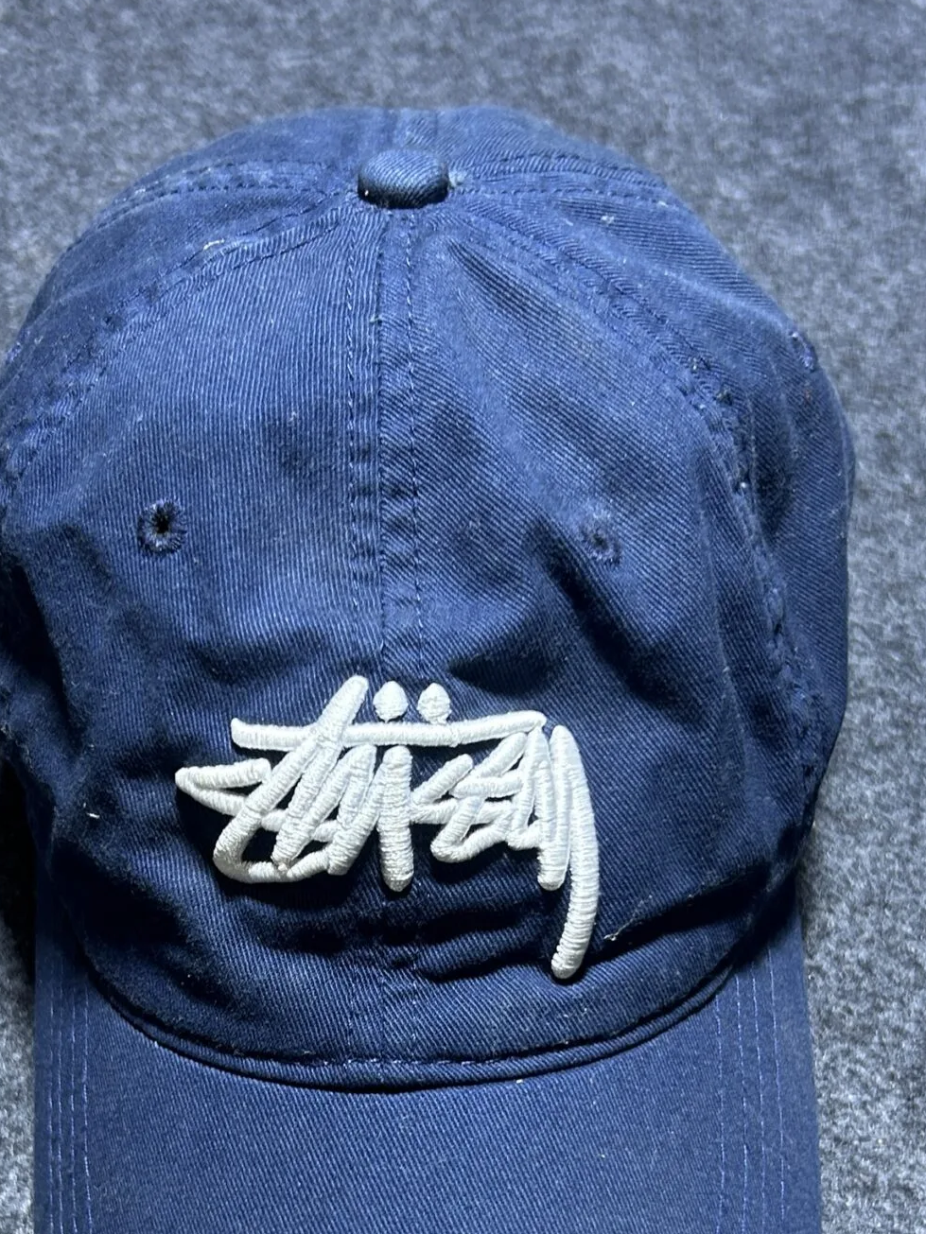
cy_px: 896
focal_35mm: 51
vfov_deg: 36.8
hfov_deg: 28.5
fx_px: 1819
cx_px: 392
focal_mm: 5.7
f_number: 1.5
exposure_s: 1/50
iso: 80
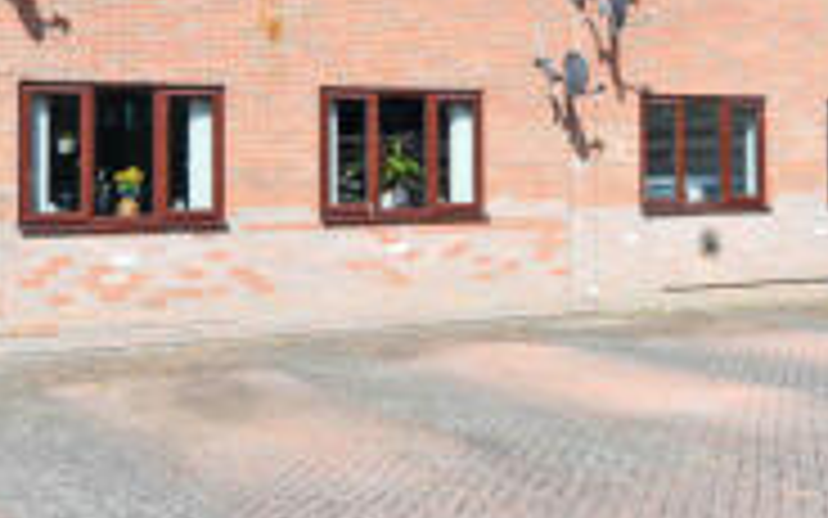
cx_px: 374
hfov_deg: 35.1
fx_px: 1309
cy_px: 88
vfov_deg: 22.0
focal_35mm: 58
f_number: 6.3
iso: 320
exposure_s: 1/1250
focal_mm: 22
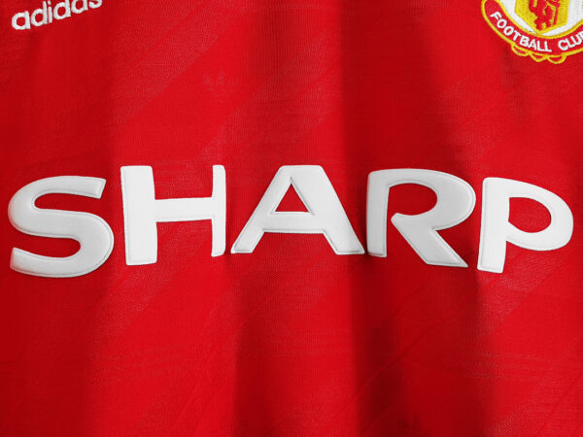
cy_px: 218
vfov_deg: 36.0
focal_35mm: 40
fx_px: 674
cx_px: 292
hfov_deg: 46.8
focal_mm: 5.58
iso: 80
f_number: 1.8
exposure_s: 1/100
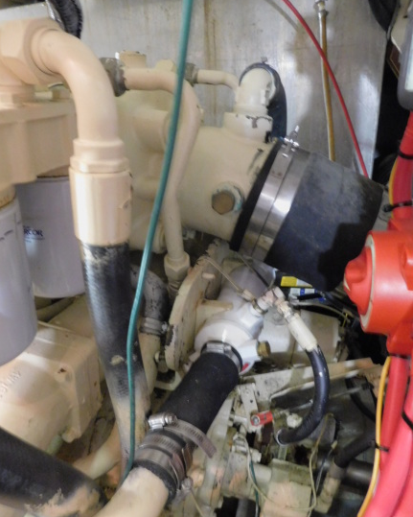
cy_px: 277
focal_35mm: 25
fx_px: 382
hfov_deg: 56.8
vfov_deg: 68.0
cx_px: 199
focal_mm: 4
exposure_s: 1/2.5
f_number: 3
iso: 800
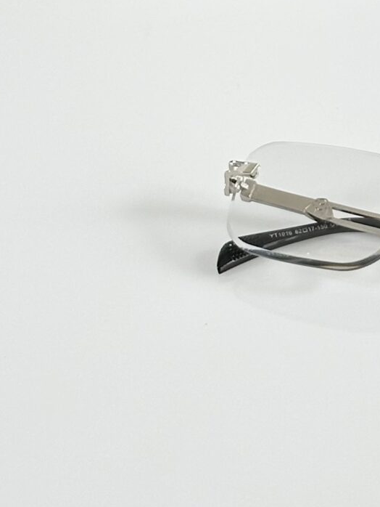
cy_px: -119
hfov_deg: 8.4
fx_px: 2574
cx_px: 424
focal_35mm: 176
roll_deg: +2.6
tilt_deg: -31.5
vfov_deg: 11.0
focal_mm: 6.86
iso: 80
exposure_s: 1/135
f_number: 1.78
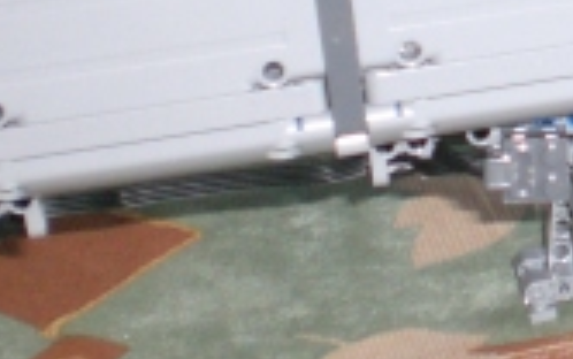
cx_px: 856
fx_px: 2422
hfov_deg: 12.8
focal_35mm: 155
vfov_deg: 8.4
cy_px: -90
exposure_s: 1/60
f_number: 3.1
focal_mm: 6.3
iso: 200
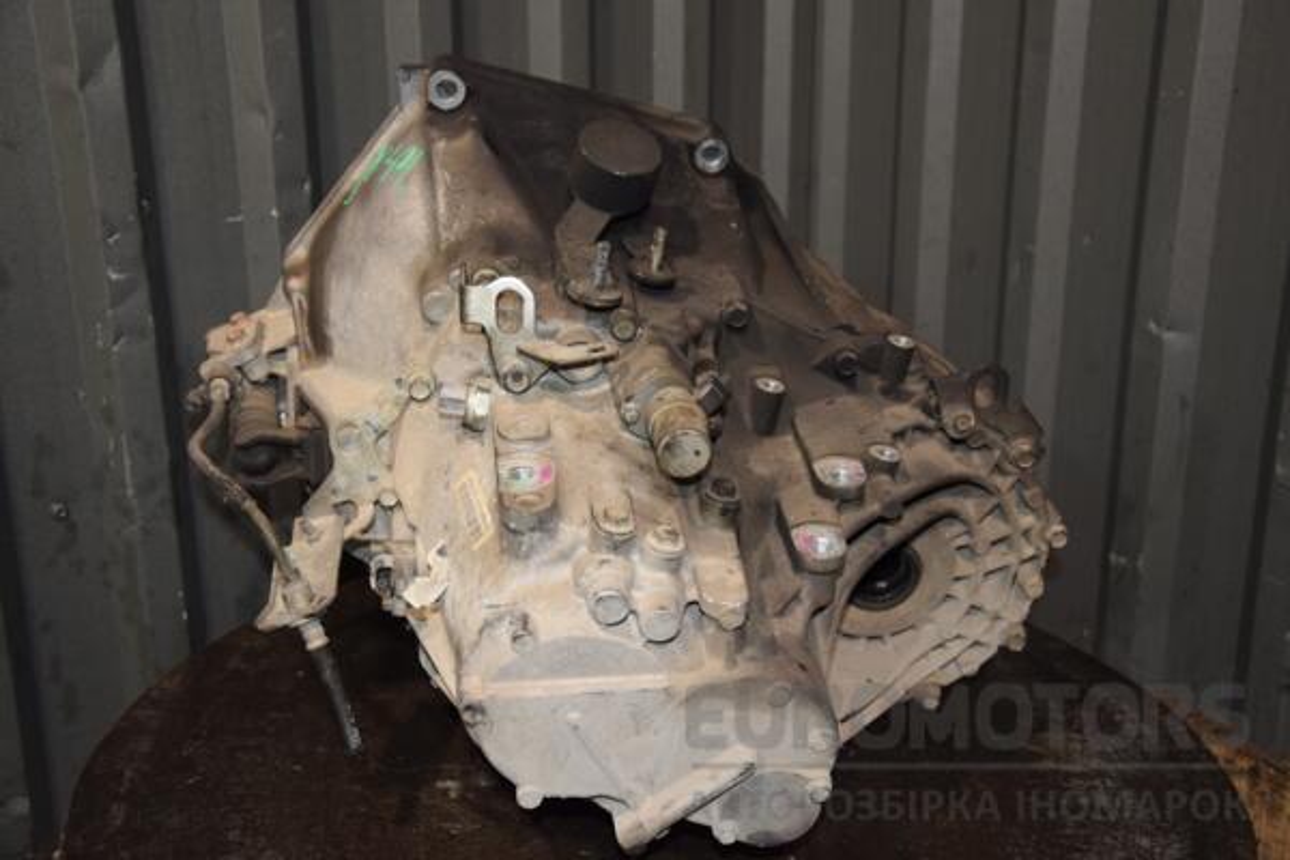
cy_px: 430
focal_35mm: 42
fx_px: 1505
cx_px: 645
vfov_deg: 31.9
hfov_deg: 46.4
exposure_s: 1/60
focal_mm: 28
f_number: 5
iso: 800
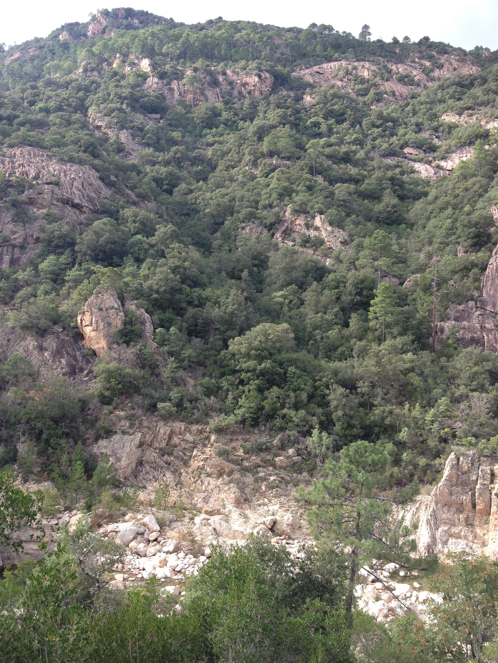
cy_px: 332
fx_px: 671
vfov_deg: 52.6
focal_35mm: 35
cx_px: 249
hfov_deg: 40.7
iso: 64
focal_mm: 4.28
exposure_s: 1/317
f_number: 2.4
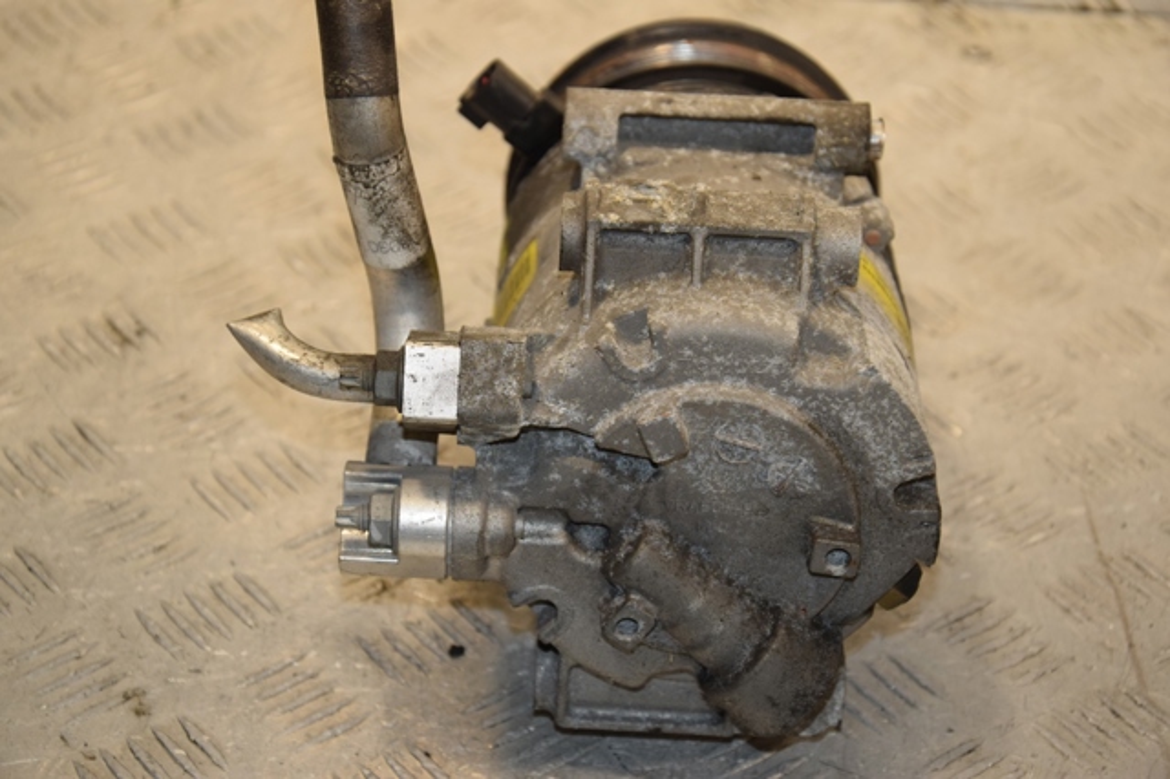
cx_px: 585
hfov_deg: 19.5
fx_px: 3411
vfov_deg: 13.0
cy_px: 390
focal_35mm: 105
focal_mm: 70
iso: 800
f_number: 6.3
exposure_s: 1/200
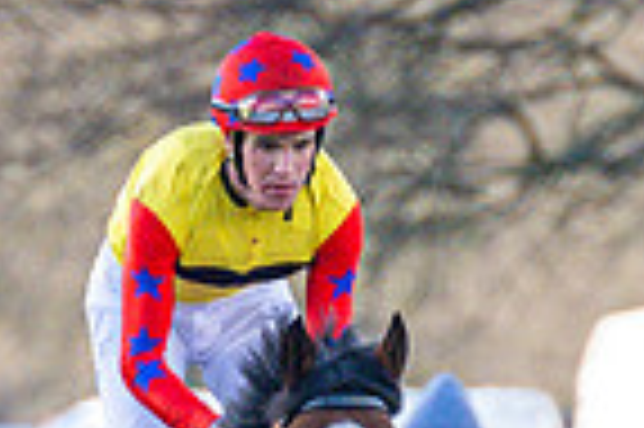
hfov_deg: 0.7
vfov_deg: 0.5
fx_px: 50496
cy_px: 684
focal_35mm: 2826
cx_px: 375
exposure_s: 1/1250
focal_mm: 280
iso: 800
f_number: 4
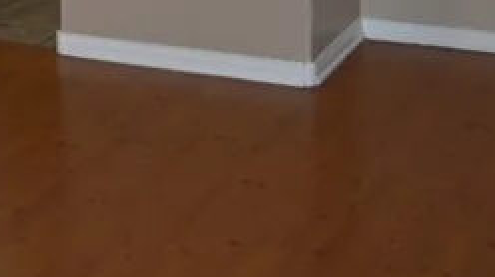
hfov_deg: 15.9
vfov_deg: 8.5
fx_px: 1733
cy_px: -358
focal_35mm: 132
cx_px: -8
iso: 250
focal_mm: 30.5
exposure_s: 1/60
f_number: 4
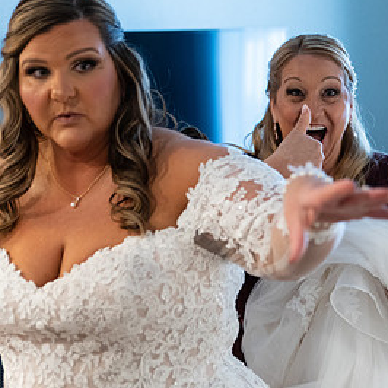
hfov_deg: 19.7
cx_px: 330
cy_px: 157
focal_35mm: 87
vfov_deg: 19.9
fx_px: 1103
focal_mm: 47
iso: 2000
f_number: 2.8
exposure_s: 1/250
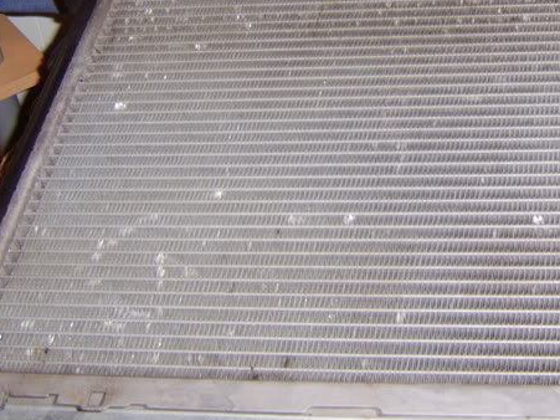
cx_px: 402
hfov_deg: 34.4
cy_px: 130
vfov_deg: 26.4
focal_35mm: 55
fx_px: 890
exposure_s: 1/30
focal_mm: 8.13
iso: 141
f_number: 2.7
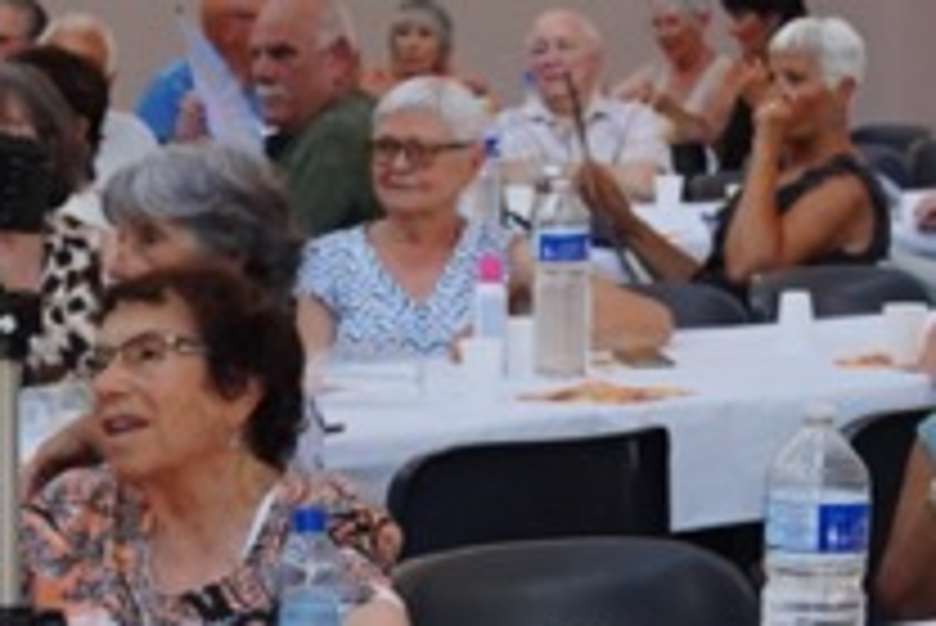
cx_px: 364
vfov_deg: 8.0
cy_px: 480
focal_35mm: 172
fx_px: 4475
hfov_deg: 11.9
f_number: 5.6
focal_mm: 28
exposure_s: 1/125
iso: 2000
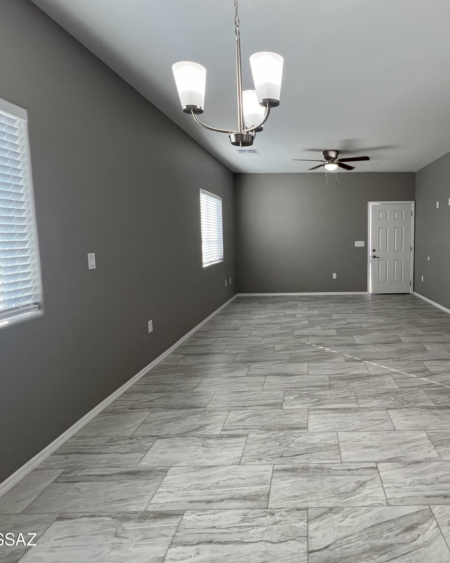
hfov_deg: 70.8
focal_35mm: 18
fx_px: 300
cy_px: 268
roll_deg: +0.5
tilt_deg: -5.4
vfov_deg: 86.3
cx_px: 313
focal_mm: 1.57
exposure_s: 1/120
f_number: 1.8
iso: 160
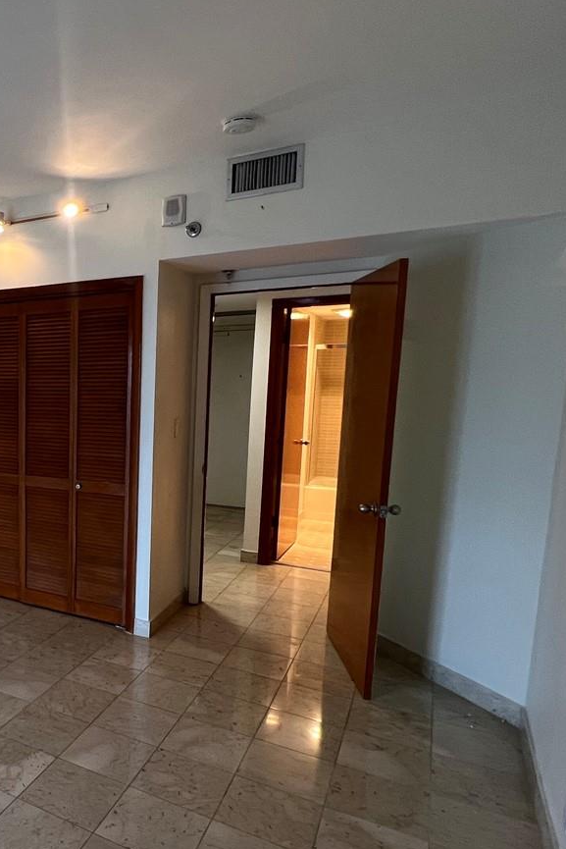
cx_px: -27
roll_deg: +1.0
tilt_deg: -7.9
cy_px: 453
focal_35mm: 25
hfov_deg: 42.5
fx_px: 589
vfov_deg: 71.4
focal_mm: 1.57
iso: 125
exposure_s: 1/60
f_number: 1.8
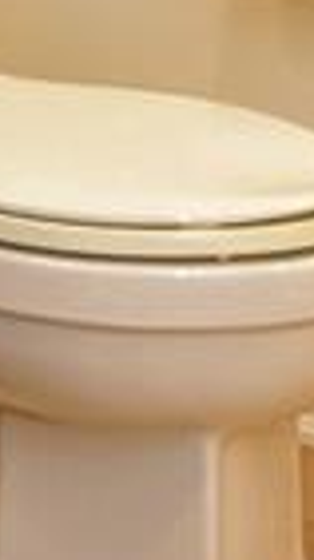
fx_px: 2034
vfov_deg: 14.0
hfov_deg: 8.8
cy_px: -443
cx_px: 79
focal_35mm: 137
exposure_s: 1/60
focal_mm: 18
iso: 800
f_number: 4
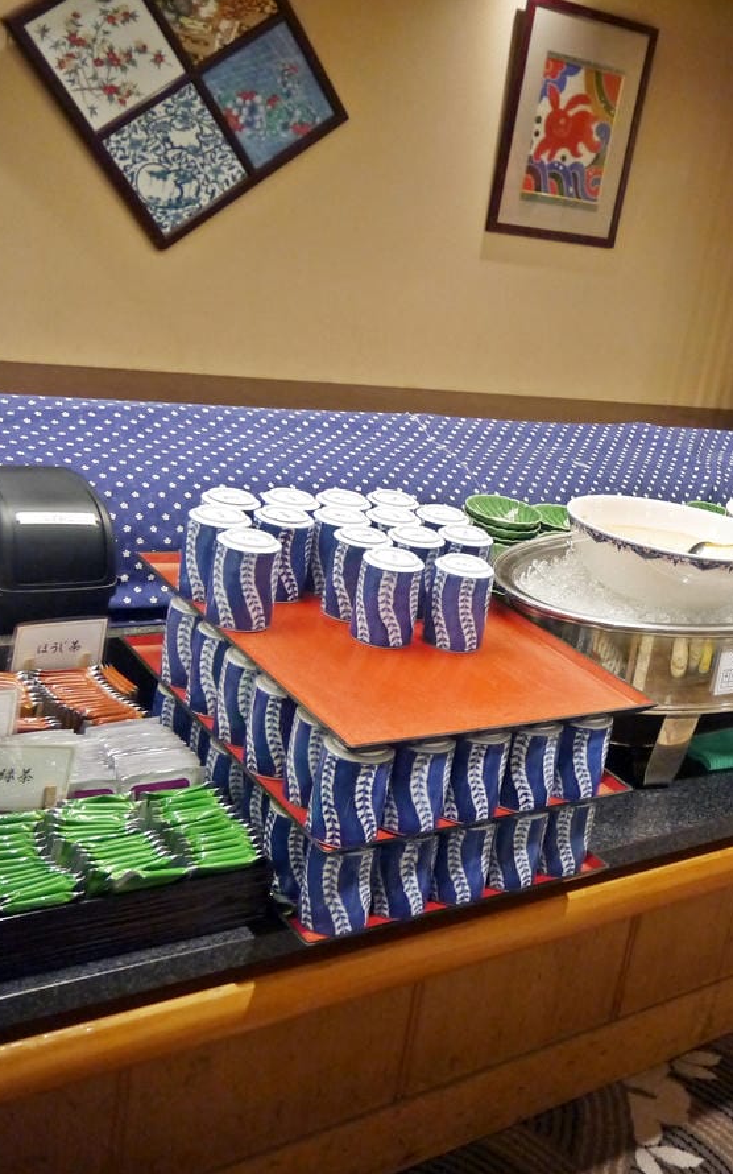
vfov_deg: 49.3
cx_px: 709
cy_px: 588
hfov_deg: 30.1
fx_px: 1279
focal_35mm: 40
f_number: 3.5
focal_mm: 14
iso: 1000
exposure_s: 1/60
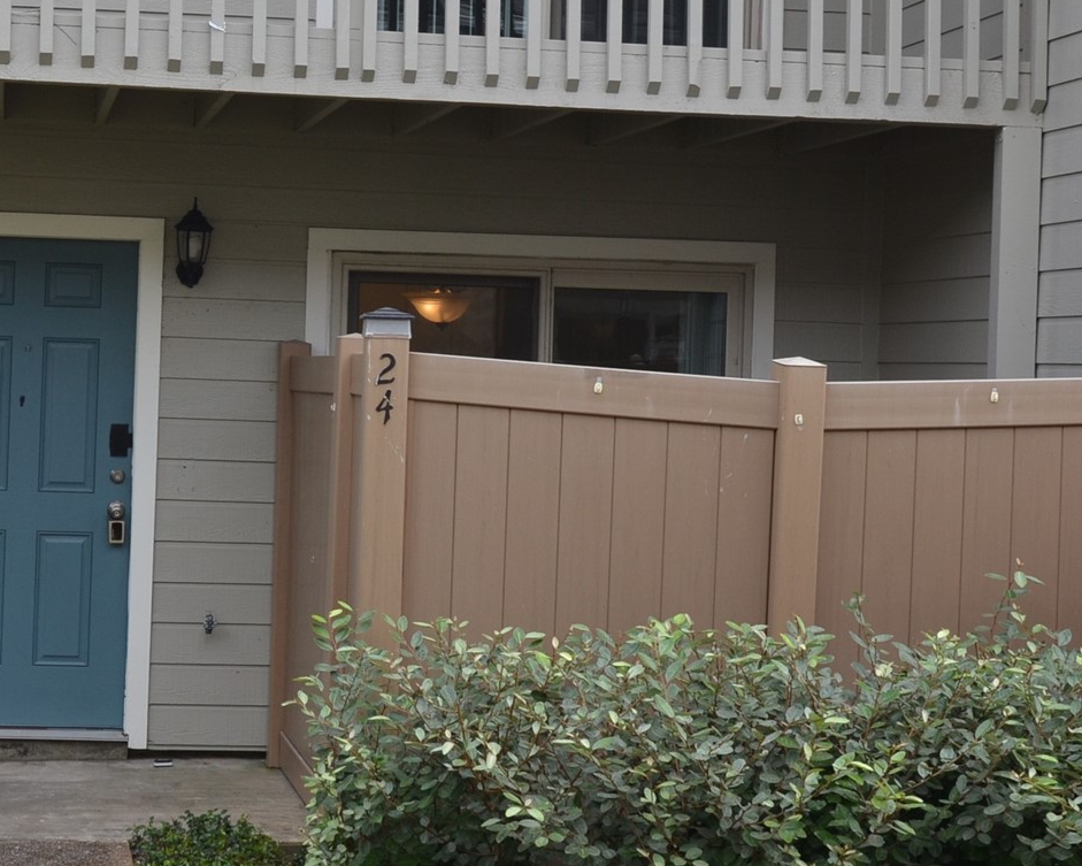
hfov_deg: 28.7
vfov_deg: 23.4
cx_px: 277
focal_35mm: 65
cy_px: 286
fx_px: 2082
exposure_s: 1/125
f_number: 5.6
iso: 200
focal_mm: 20
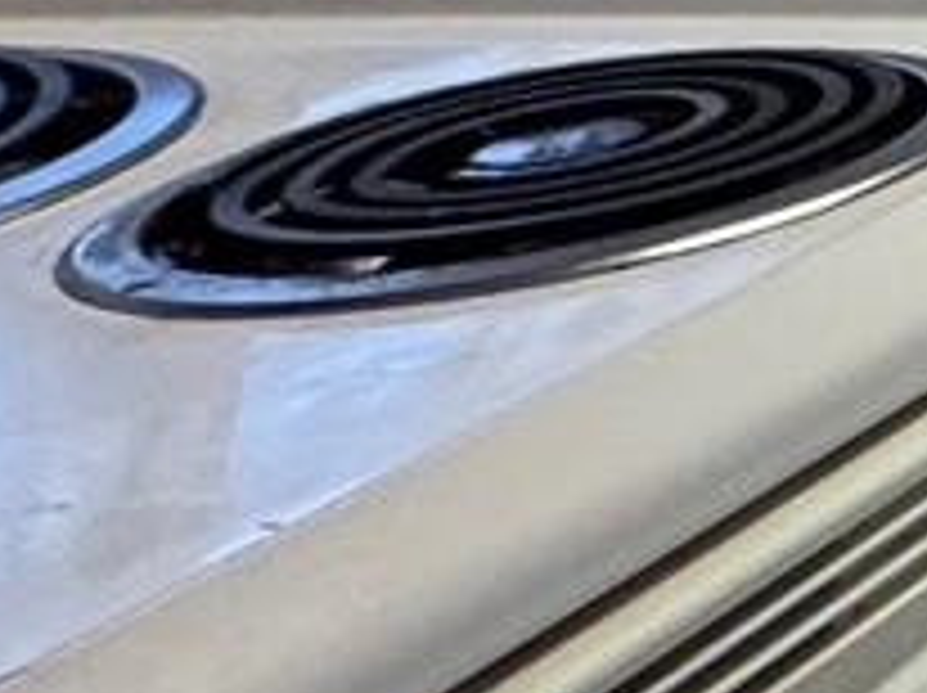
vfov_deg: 11.1
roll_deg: -0.9
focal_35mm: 109
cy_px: -1040
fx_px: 2916
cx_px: 3195
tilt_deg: +1.9
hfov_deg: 9.7
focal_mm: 2.22
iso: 200
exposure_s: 1/60
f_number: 2.2
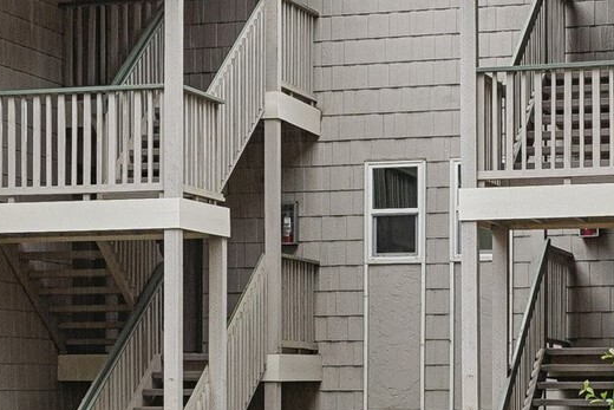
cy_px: 243
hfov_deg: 14.9
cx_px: 115
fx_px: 2337
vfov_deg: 10.0
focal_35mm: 137
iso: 400
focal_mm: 28
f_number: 8
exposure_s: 1/45
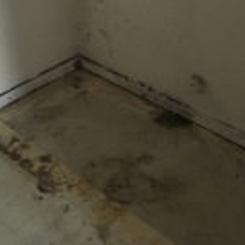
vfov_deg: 24.4
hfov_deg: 25.0
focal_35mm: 69
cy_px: 31
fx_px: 553
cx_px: 104
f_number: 2.2
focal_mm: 4.15
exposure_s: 1/30
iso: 200
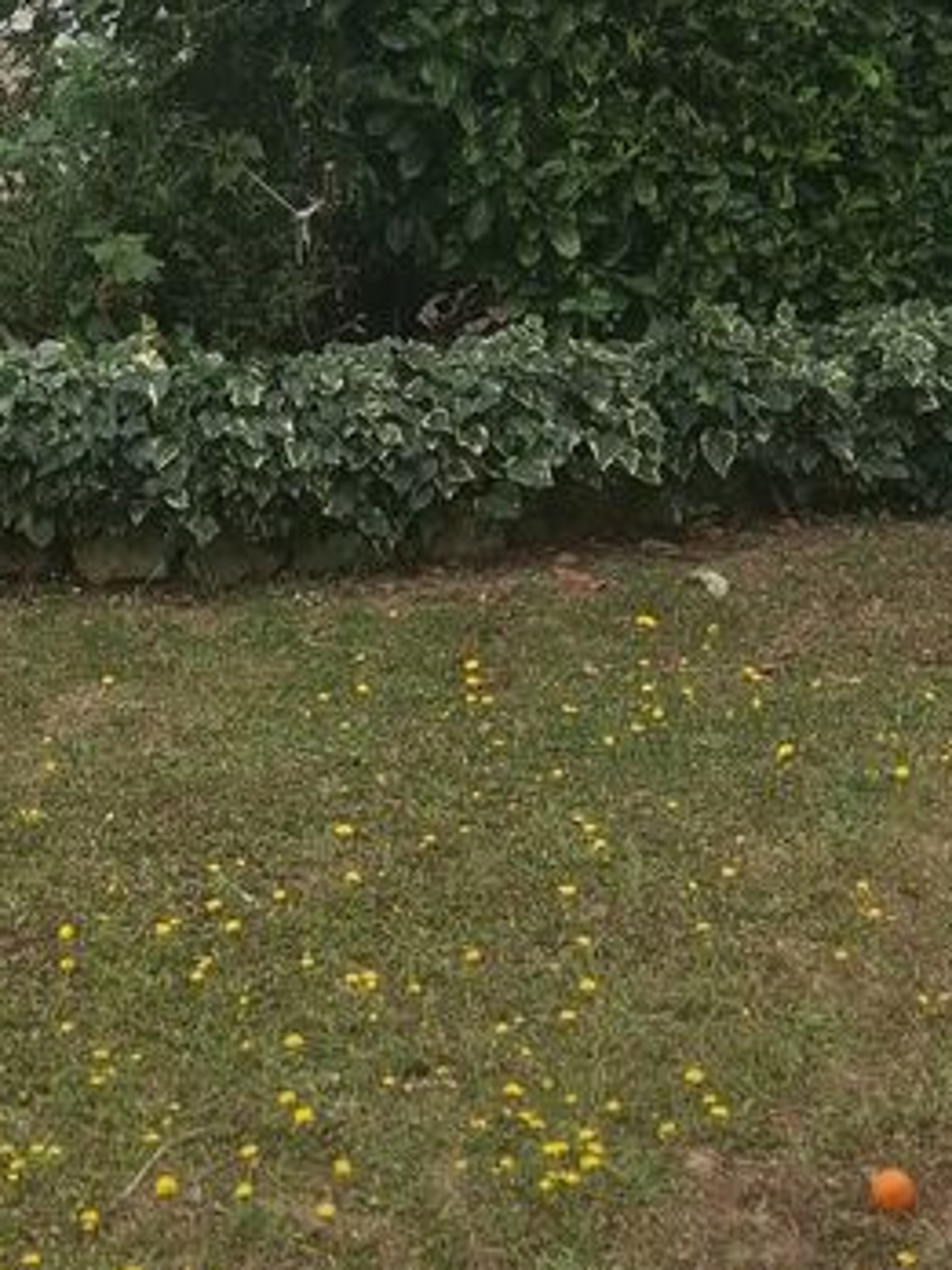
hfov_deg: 22.0
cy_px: -4
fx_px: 2420
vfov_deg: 27.7
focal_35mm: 66
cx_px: 182
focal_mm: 5.54
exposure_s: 1/1546
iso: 50
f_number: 1.8
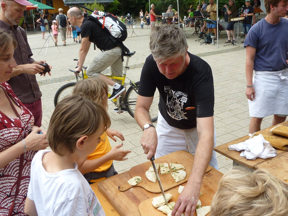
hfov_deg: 51.4
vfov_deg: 39.7
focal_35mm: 36
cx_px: 144
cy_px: 108
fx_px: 300
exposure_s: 1/160
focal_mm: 5
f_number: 4
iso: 80
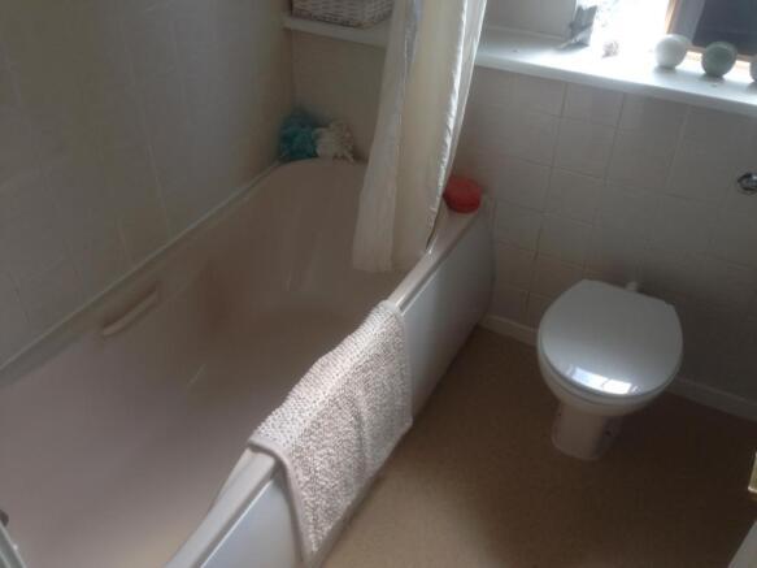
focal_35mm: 33
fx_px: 722
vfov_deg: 42.9
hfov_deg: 55.4
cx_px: 378
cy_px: 284
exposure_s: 1/40
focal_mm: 4.12
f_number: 2.4
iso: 50
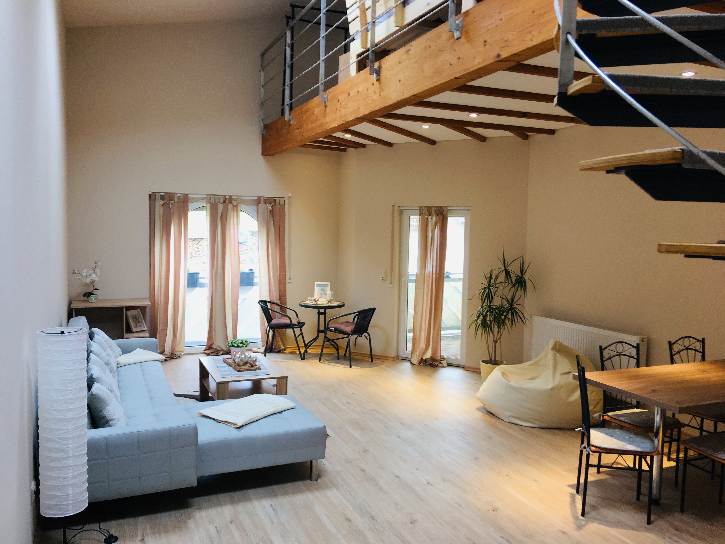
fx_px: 607
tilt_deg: -4.1
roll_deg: +0.1
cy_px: 272
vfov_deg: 48.2
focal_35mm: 29
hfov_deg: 61.7
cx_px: 362
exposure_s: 1/33
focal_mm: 4.15
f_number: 2.2
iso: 40
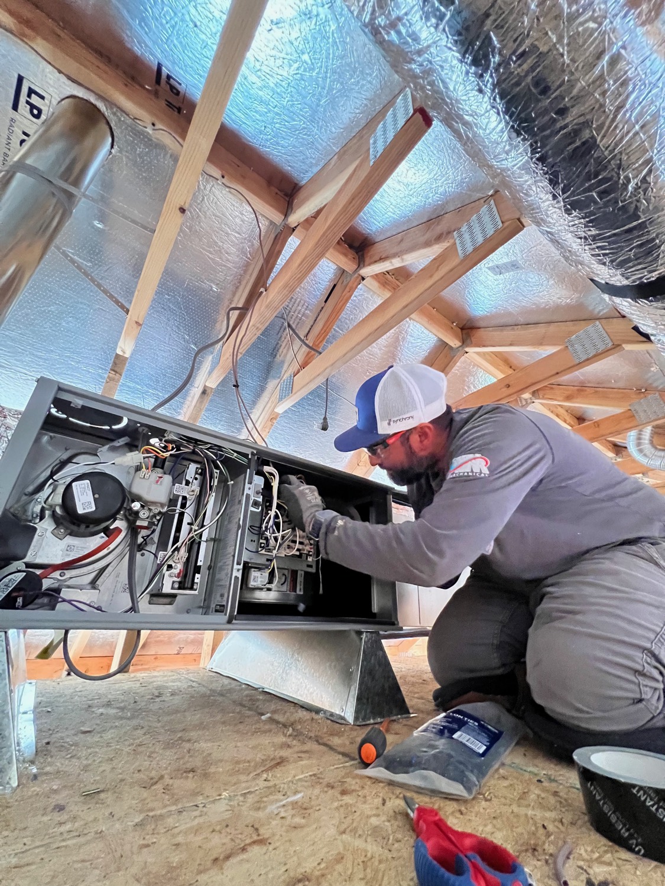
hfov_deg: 89.9
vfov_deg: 106.2
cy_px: 443
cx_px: 332
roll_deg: -1.9
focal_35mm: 13
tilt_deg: +26.0
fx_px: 333
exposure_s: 1/48
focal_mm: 1.57
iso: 1000
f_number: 1.8
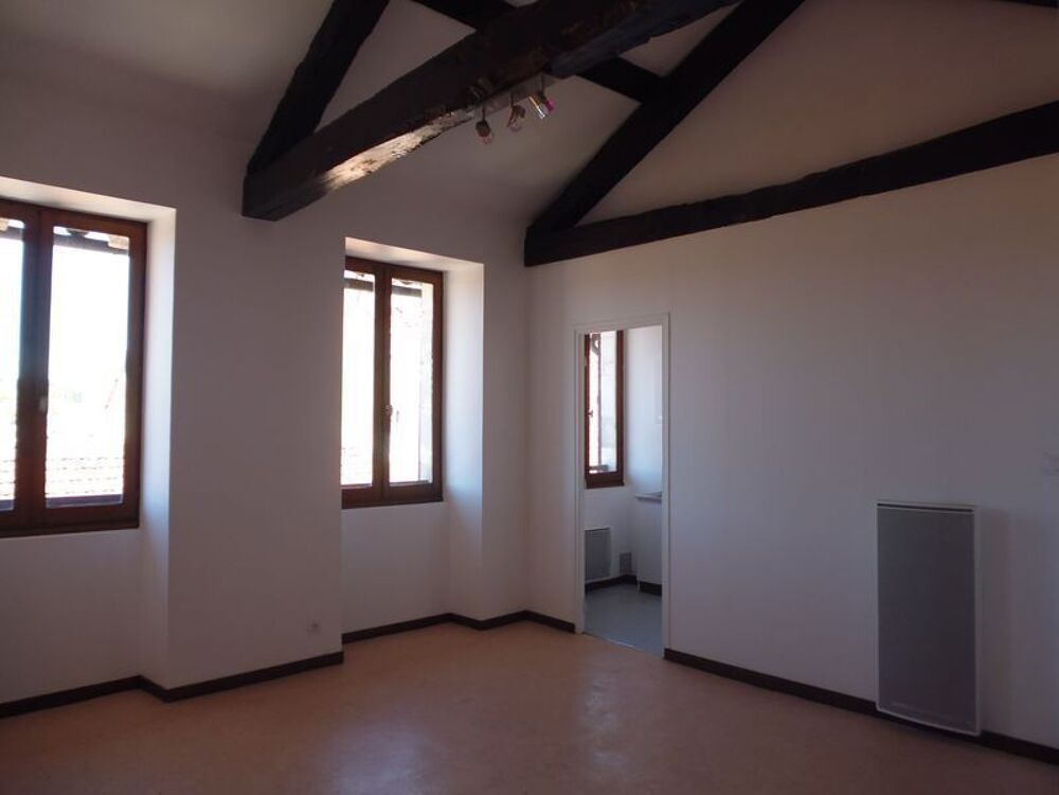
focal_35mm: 24
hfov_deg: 71.6
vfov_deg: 56.8
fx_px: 734
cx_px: 530
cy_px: 398
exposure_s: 1/60
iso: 100
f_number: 2.8
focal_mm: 4.3
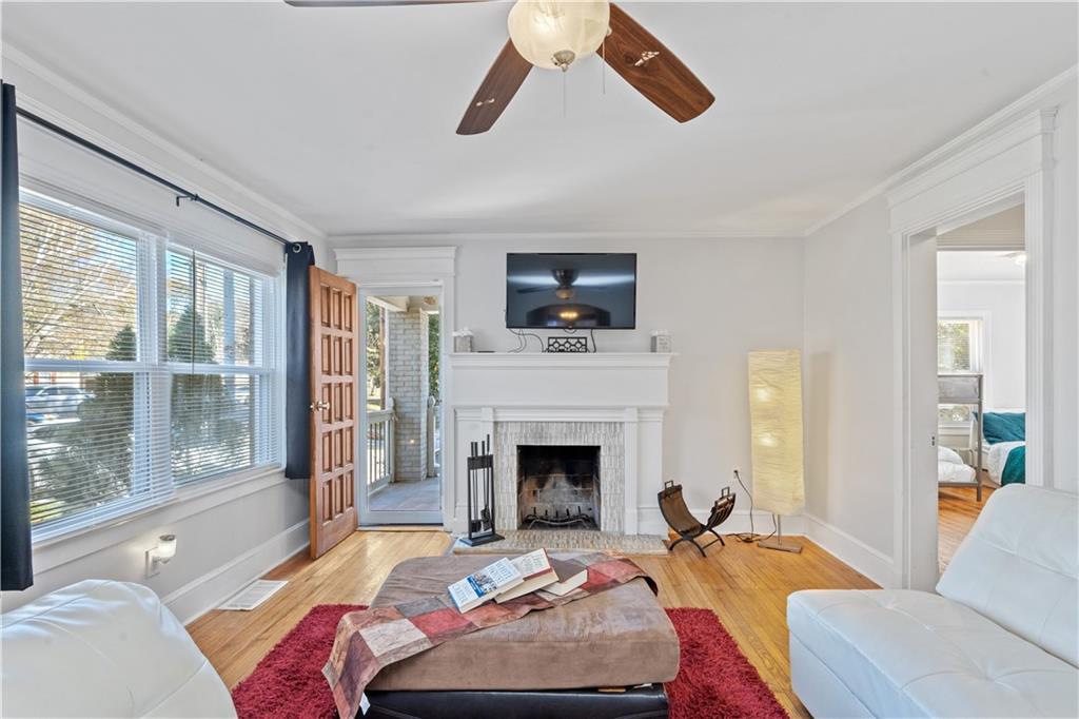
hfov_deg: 90.0
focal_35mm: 18
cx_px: 540
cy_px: 360
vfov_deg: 67.3
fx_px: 539
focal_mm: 18
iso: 640
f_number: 9
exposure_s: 1/8
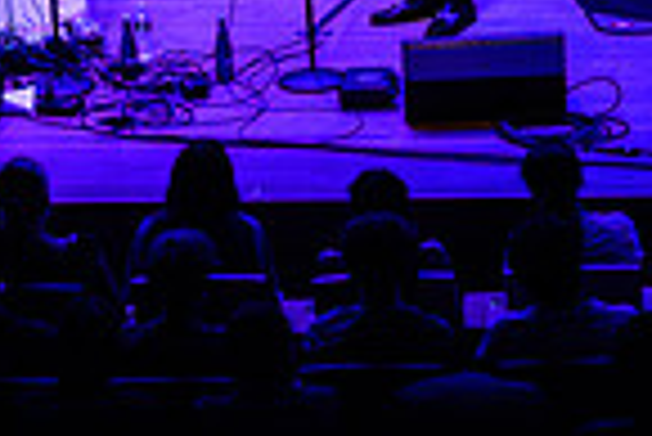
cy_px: -411
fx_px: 6744
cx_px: 355
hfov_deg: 5.5
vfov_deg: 3.7
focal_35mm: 372
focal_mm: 93
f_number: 8
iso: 4000
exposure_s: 1/160
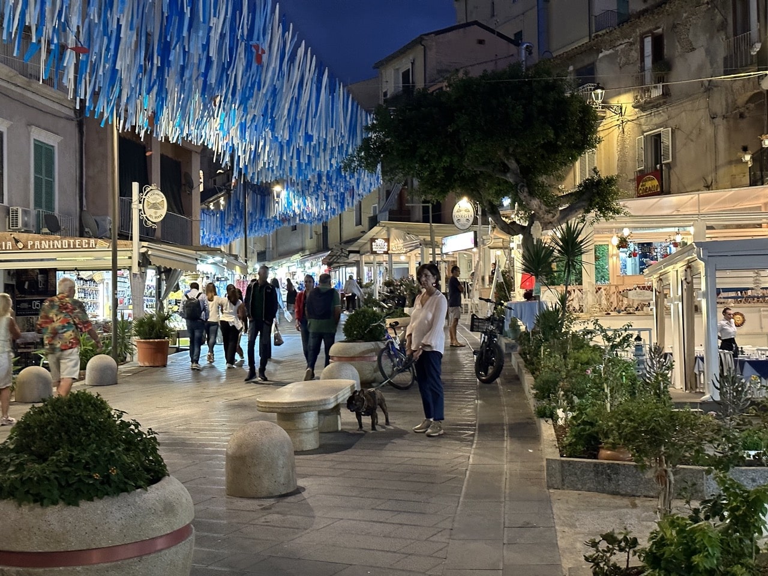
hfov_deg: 39.7
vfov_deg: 30.3
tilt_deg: +3.9
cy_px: 288
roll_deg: +1.3
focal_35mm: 48
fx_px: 1065
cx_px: 384
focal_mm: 6.86
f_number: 1.78
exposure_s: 1/33
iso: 500
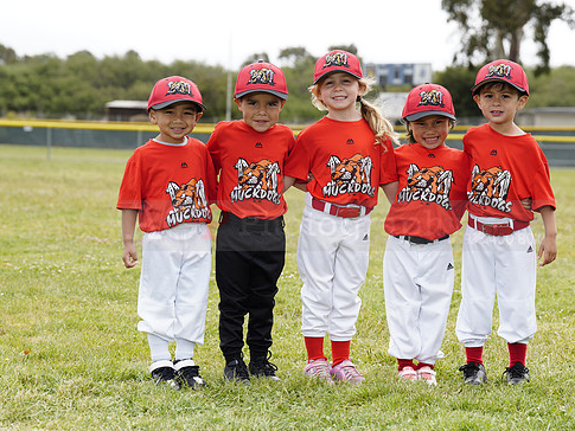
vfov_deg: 12.9
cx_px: 320
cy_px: 216
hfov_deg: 17.1
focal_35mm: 115
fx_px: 1911
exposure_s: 1/250
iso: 100
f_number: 5.6
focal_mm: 100
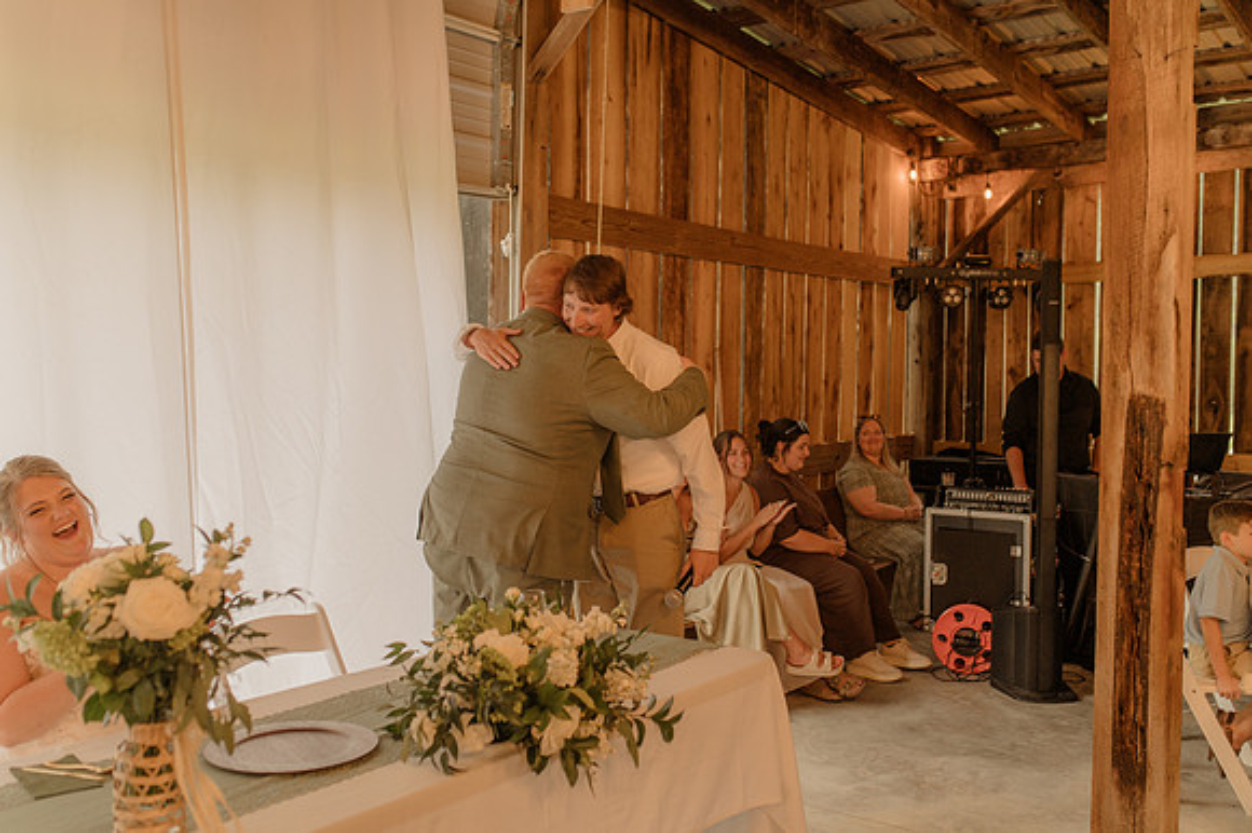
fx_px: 1216
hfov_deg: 54.5
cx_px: 626
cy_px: 416
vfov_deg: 37.8
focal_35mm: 35
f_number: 2.5
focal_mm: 35
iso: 640
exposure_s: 1/200
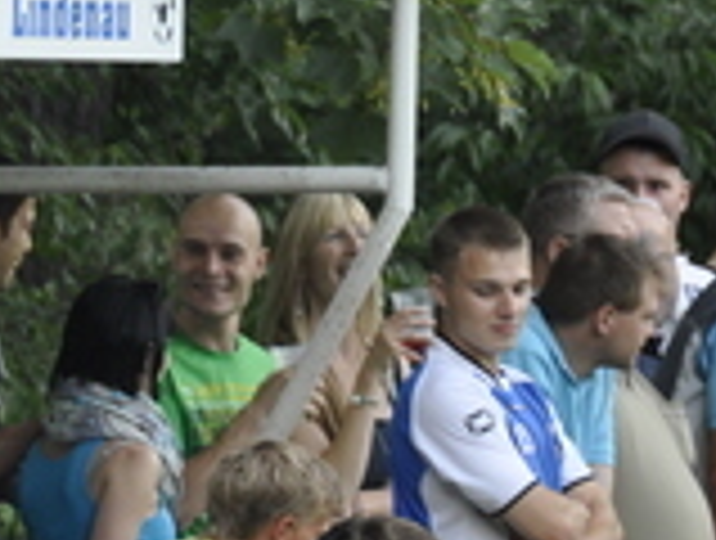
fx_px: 28091
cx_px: 23
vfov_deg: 1.1
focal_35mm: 1355
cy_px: 549
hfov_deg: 1.5
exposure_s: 1/250
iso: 640
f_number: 5.6
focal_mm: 300
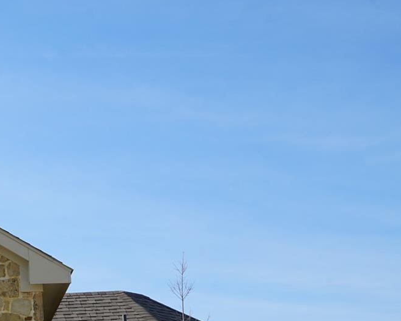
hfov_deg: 20.5
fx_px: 1009
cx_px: -123
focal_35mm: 85
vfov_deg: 17.5
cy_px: 353
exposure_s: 1/80
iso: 100
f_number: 13
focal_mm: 29
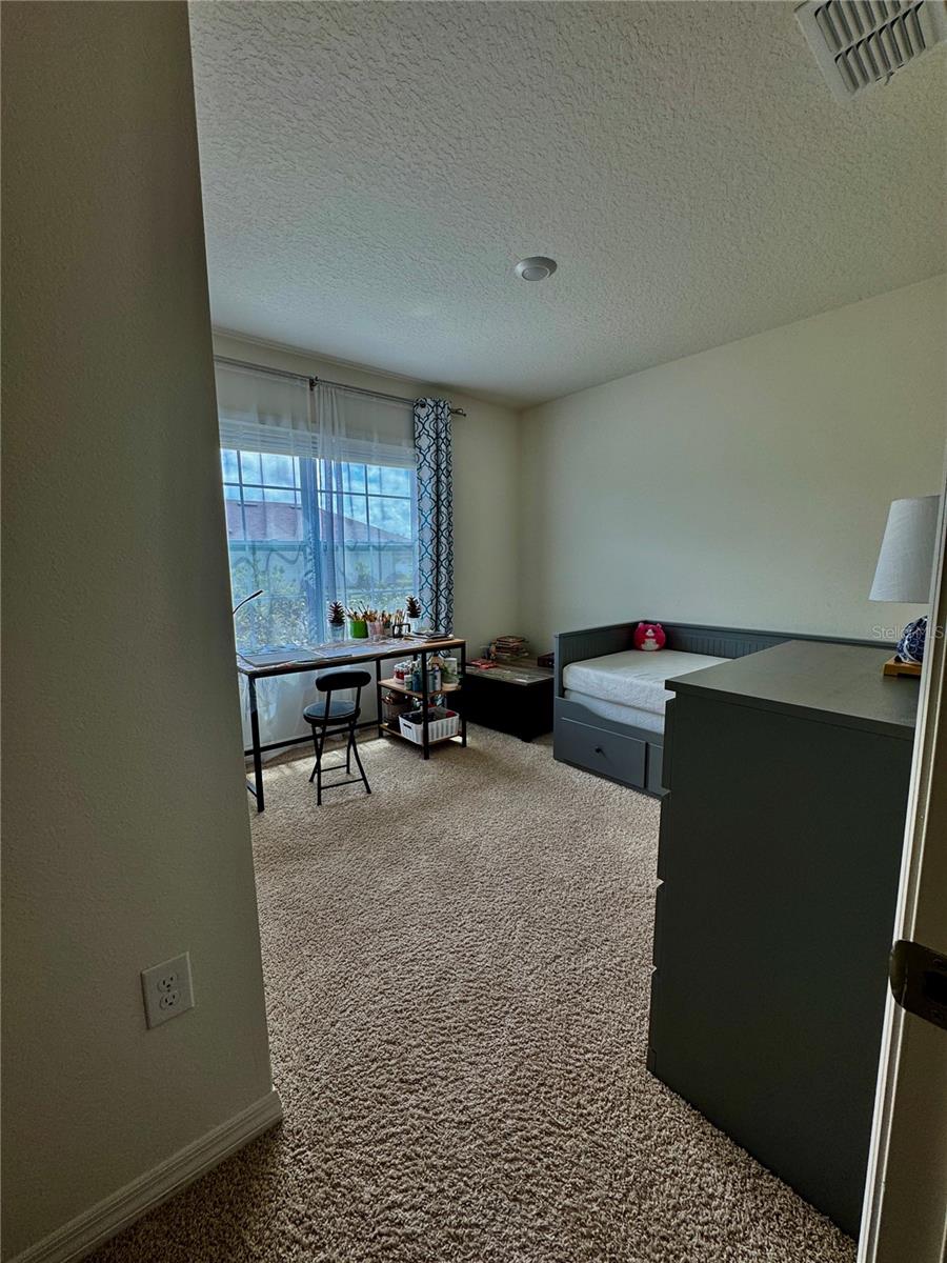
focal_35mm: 14
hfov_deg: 85.7
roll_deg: +1.8
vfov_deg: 102.1
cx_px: 474
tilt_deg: -7.5
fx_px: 511
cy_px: 632
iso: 40
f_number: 2.2
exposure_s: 1/99
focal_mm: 2.22
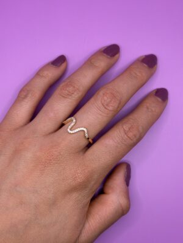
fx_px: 338
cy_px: 122
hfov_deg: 30.3
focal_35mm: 48
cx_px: 92
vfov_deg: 39.7
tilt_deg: -86.9
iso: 64
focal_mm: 6.76
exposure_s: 1/248
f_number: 1.78
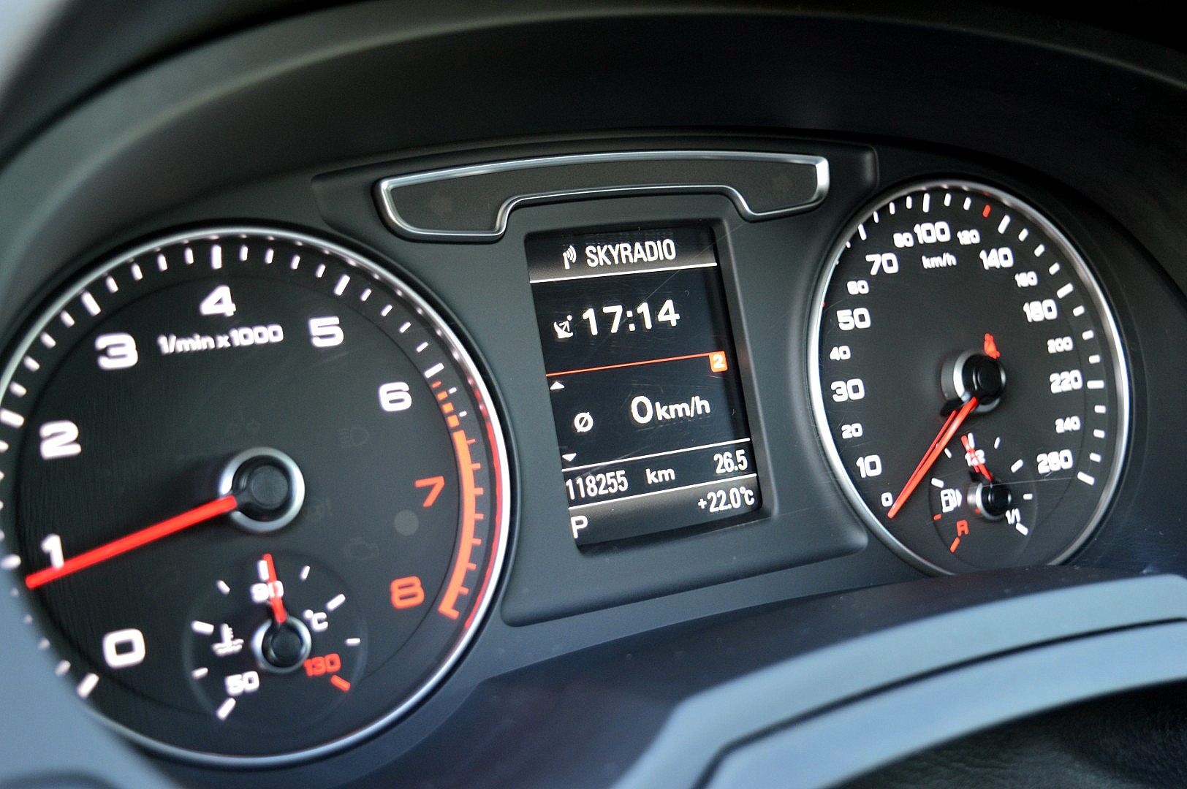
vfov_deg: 28.9
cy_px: 394
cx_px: 594
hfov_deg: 42.4
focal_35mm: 46
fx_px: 1532
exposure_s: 1/15
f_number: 4.2
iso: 800
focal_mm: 31
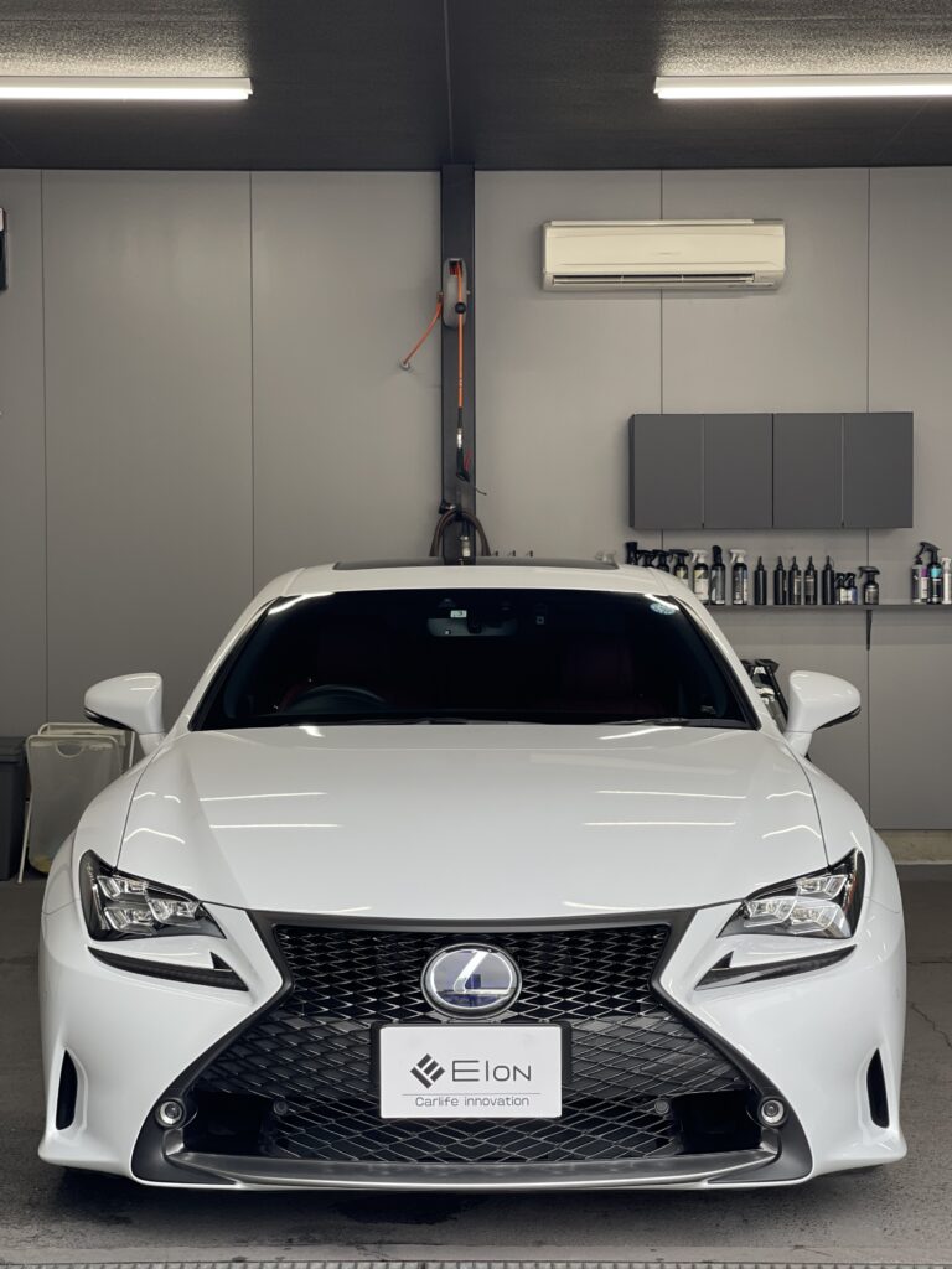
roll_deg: +0.4
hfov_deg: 22.9
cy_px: 634
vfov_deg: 30.3
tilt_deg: -0.6
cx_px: 476
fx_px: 2347
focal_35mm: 64
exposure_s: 1/121
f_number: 2.2
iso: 25
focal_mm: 7.5
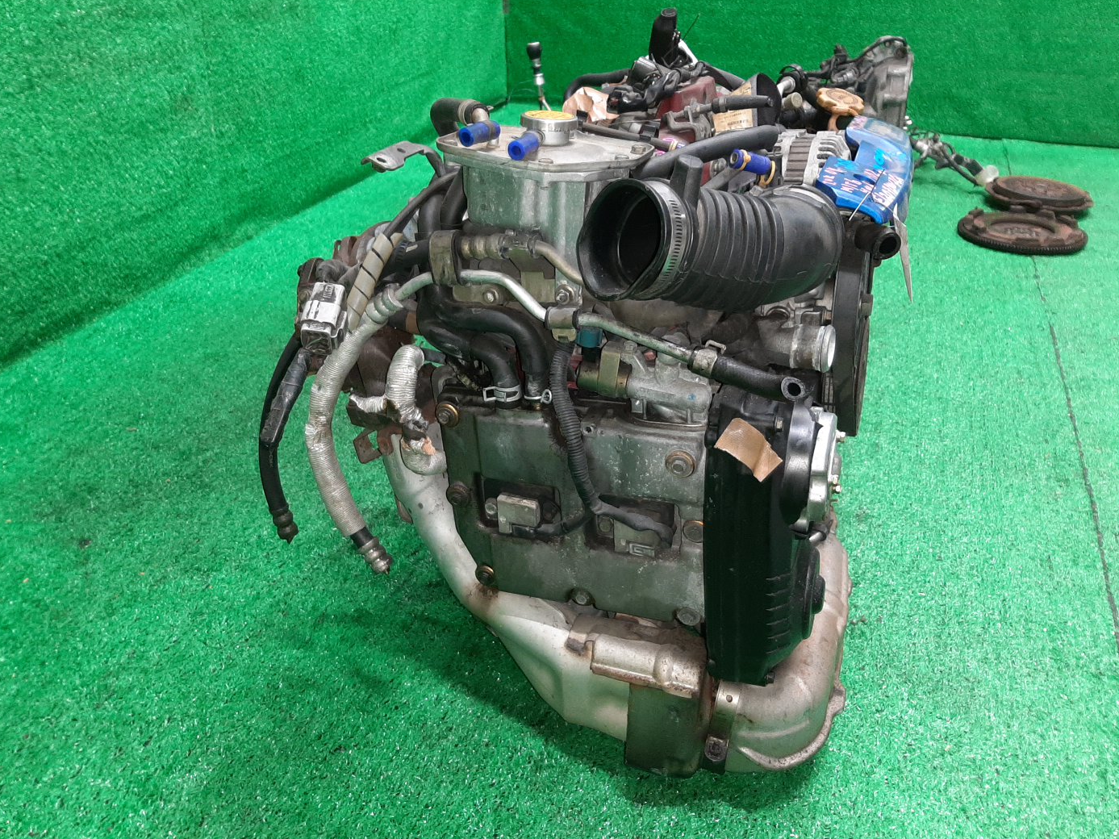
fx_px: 873
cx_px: 545
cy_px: 427
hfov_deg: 65.3
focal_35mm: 27
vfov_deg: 51.3
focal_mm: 3.93
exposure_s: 1/50
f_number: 1.7
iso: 225
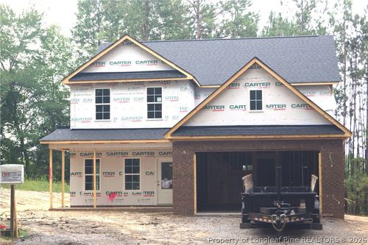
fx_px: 766
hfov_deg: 27.0
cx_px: 184
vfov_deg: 18.2
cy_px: 122
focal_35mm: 75
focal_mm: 50
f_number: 5.6
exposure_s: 1/100
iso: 100
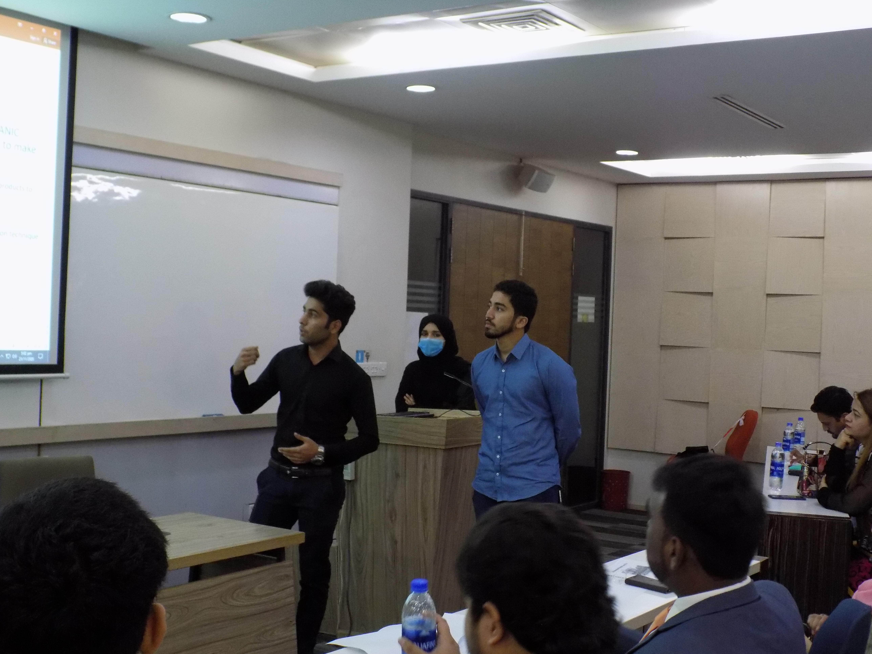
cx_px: 436
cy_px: 327
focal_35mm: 46
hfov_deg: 41.2
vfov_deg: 31.5
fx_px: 1159
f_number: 3.7
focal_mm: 8.1
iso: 400
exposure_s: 1/15
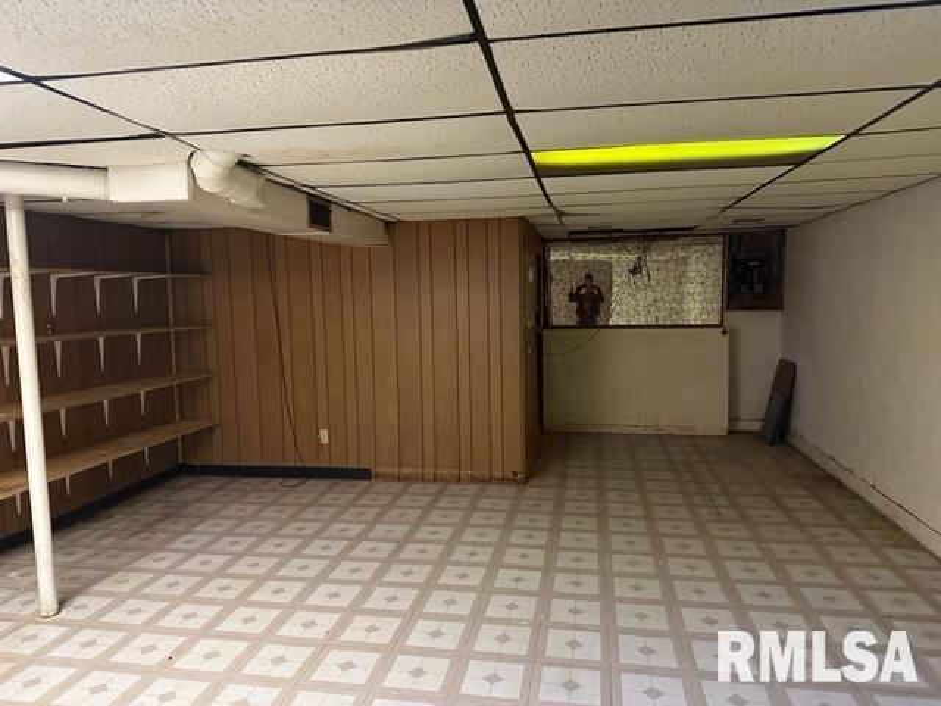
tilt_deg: -5.9
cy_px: 353
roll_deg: +1.3
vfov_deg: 56.8
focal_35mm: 24
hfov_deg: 71.6
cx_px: 470
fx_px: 652
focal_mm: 6.86
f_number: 1.78
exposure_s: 1/40
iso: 800
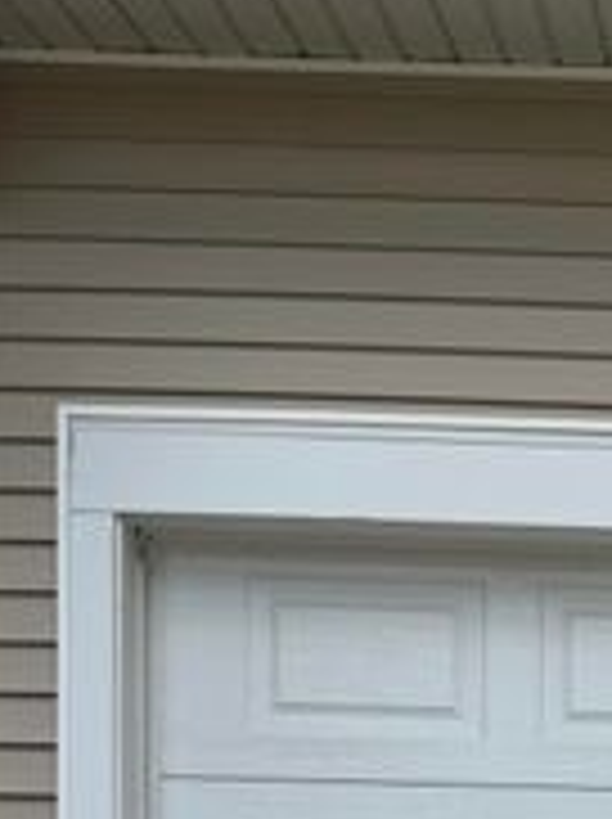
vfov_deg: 20.5
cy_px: 1033
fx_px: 2079
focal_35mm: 88
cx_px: 896
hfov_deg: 15.5
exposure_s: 1/1410
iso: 80
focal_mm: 6.76
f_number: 1.78
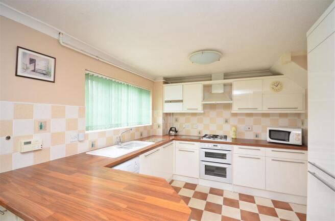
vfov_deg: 77.0
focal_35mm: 15
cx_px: 168
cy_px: 110
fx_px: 139
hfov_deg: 100.5
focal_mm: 10
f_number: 5
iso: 200
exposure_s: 1/13
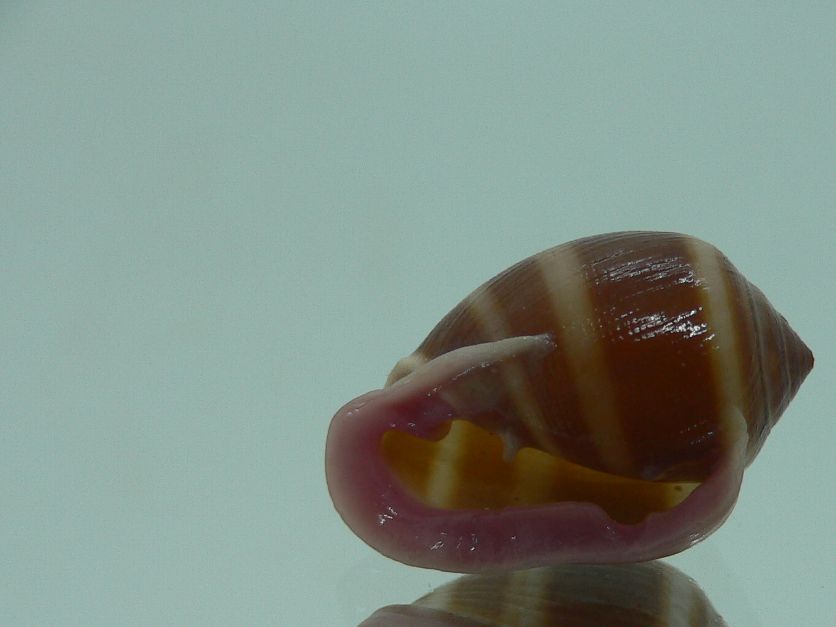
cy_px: 451
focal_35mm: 53
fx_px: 1280
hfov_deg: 35.8
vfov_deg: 27.2
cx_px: 558
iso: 80
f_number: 2.8
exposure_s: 1/60
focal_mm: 4.6
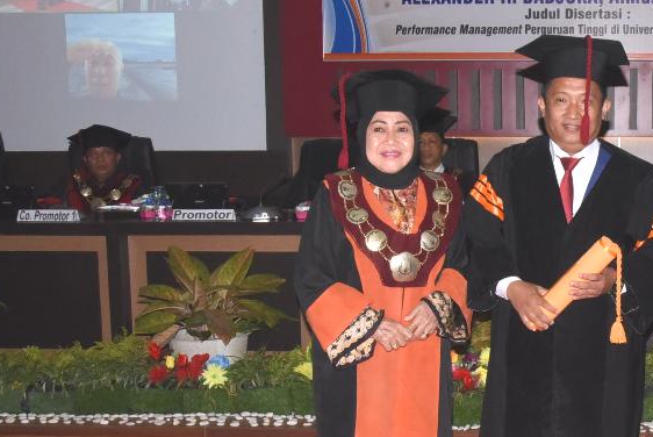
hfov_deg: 36.5
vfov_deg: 26.5
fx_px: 926
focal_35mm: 51
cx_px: 583
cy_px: 248
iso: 6400
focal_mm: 28
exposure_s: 1/200
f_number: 16
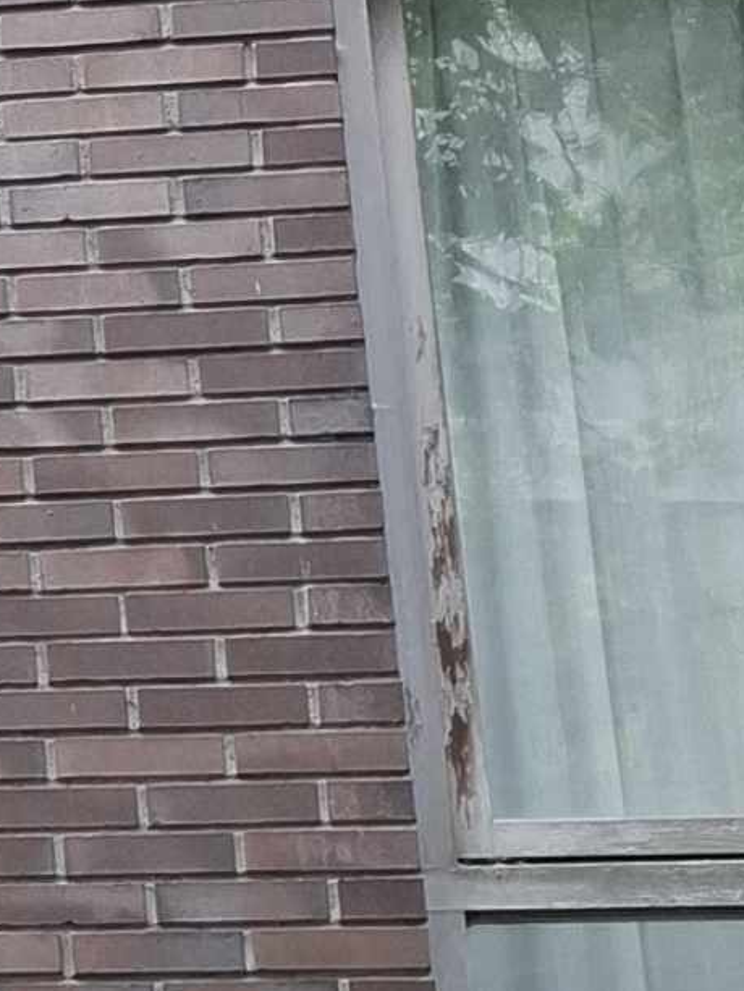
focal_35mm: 153
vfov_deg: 12.8
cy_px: 70
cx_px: -914
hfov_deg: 8.9
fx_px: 4383
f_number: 1.8
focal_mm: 5.54
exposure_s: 1/100
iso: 50
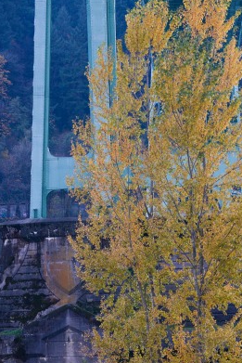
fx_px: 2085
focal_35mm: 207
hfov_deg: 6.6
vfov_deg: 9.9
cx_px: 163
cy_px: 210
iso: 1250
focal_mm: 150
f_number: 5.6
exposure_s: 1/40
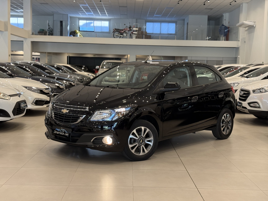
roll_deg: -1.1
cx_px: 134
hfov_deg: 39.7
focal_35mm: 48
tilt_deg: -4.5
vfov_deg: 30.3
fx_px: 372
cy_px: 100
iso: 160
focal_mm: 6.76
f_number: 1.78
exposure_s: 1/60
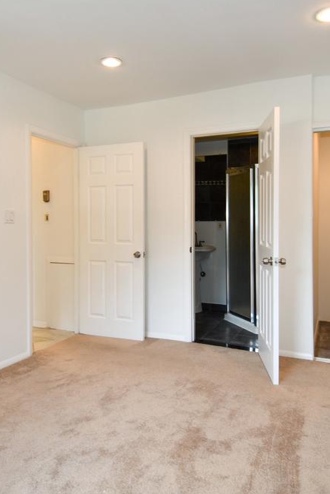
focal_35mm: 28
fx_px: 385
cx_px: 141
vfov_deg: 65.4
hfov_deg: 46.3
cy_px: 239
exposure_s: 1/60
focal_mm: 12
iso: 200
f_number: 4
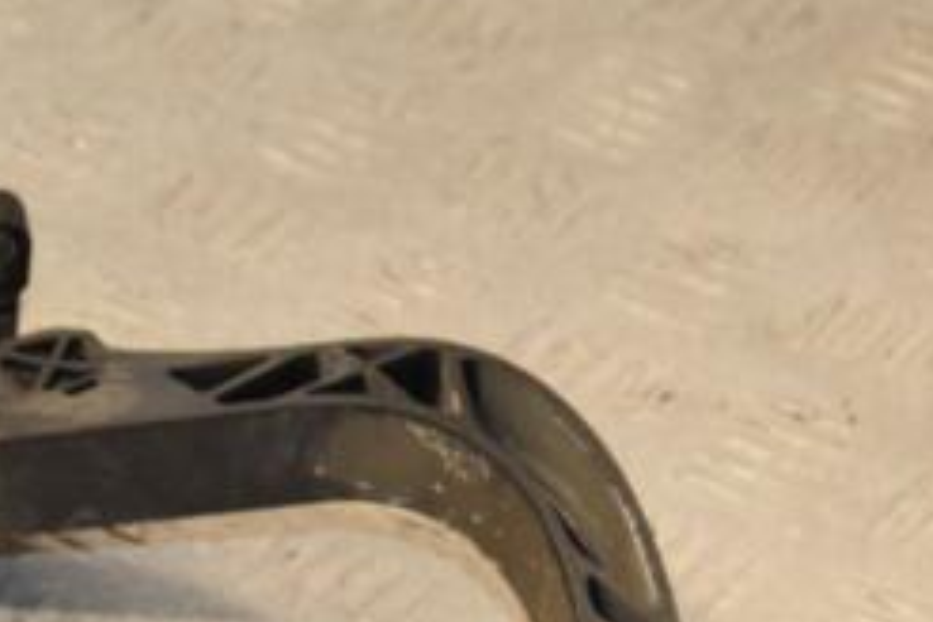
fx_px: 4742
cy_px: 603
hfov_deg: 11.2
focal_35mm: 183
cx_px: 148
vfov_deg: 7.5
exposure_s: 1/200
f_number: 7.1
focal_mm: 50
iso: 800
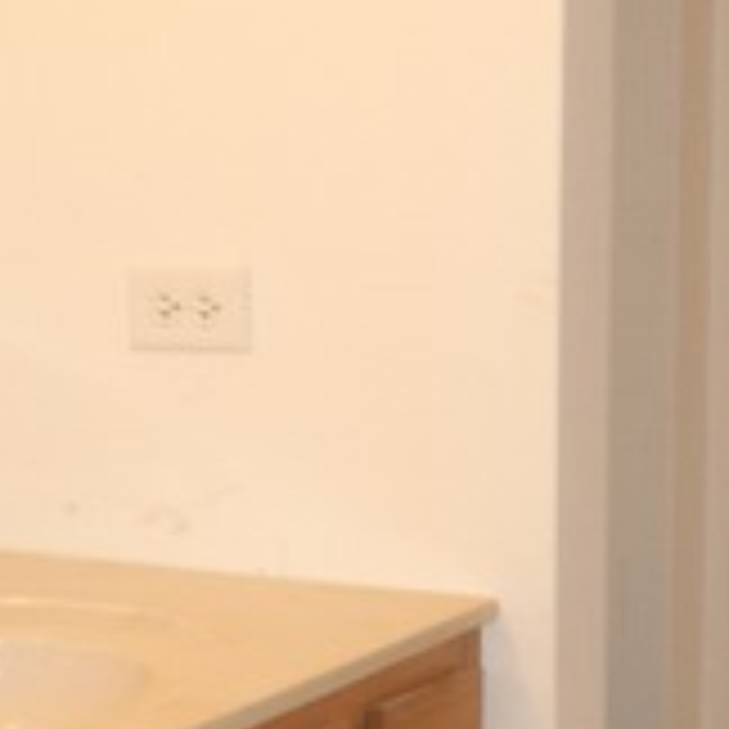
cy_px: 567
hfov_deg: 12.7
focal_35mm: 133
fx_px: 3169
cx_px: 936
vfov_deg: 13.1
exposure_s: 1/60
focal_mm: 6.2
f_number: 2.7
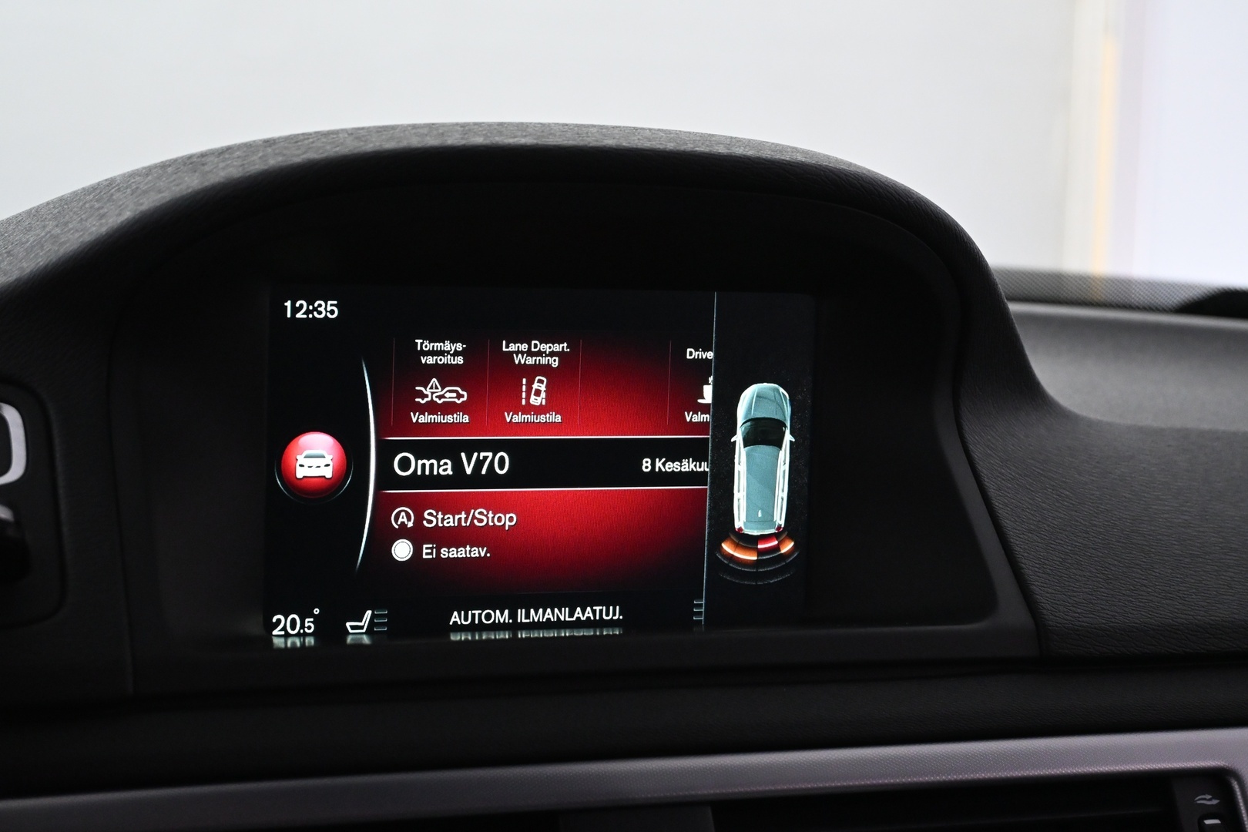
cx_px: 624
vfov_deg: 20.2
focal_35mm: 68
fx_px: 2340
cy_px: 416
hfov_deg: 29.9
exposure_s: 1/60
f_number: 6
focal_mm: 45
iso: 3600
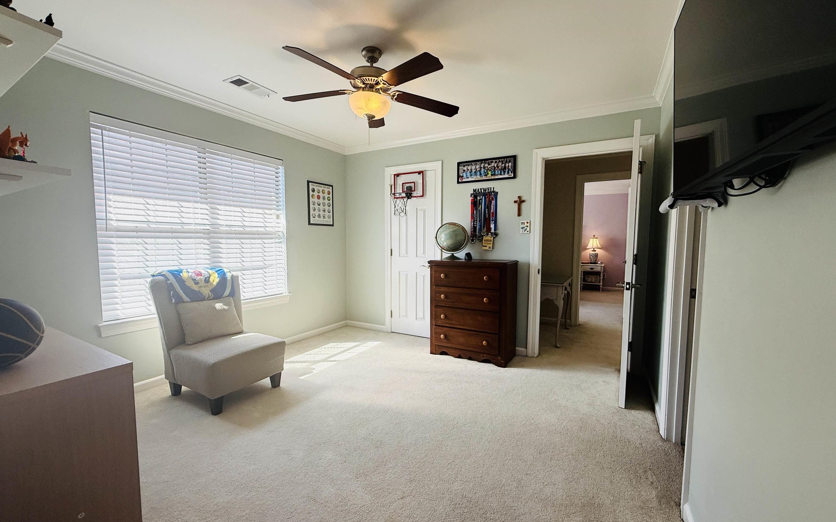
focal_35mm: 15
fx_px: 342
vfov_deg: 74.8
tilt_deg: -4.3
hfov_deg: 101.5
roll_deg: -0.6
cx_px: 416
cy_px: 266
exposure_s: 1/163
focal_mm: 2.22
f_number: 2.2
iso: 64
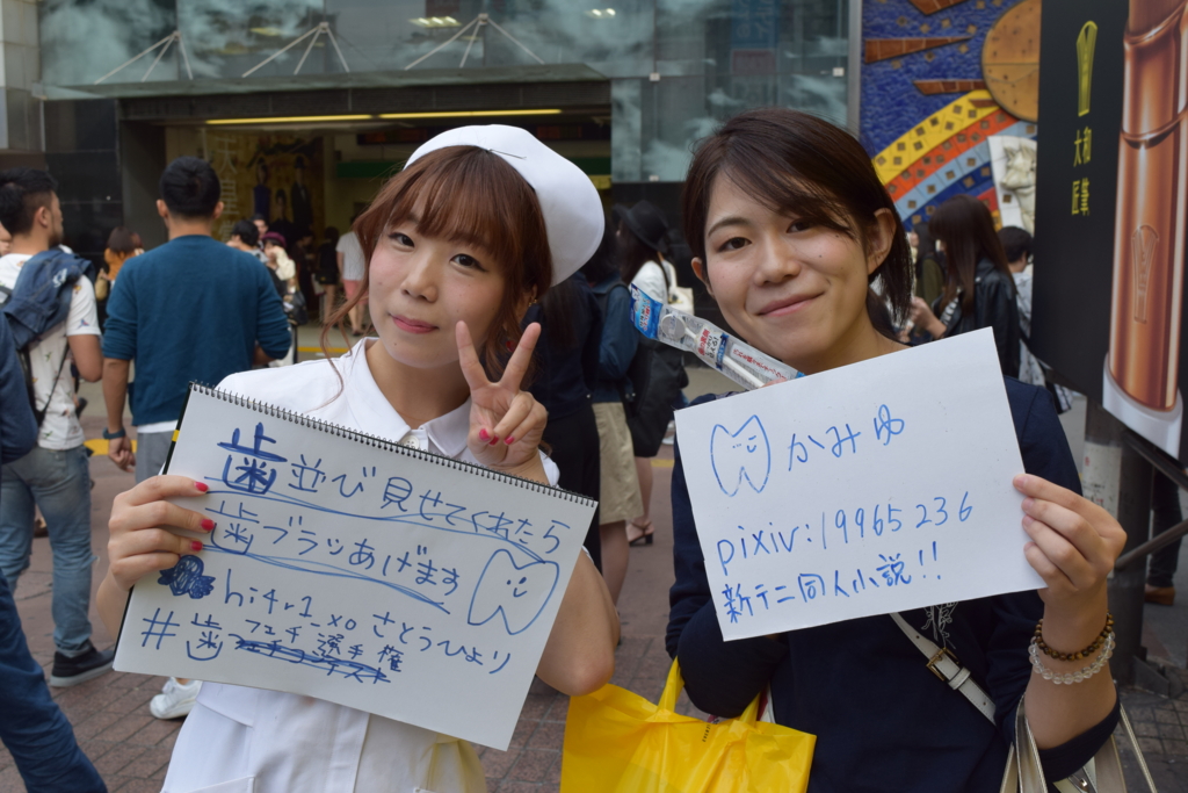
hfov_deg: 51.3
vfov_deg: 35.5
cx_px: 594
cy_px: 396
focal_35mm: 38
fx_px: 1238
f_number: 8
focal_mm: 25
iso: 320
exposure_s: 1/250
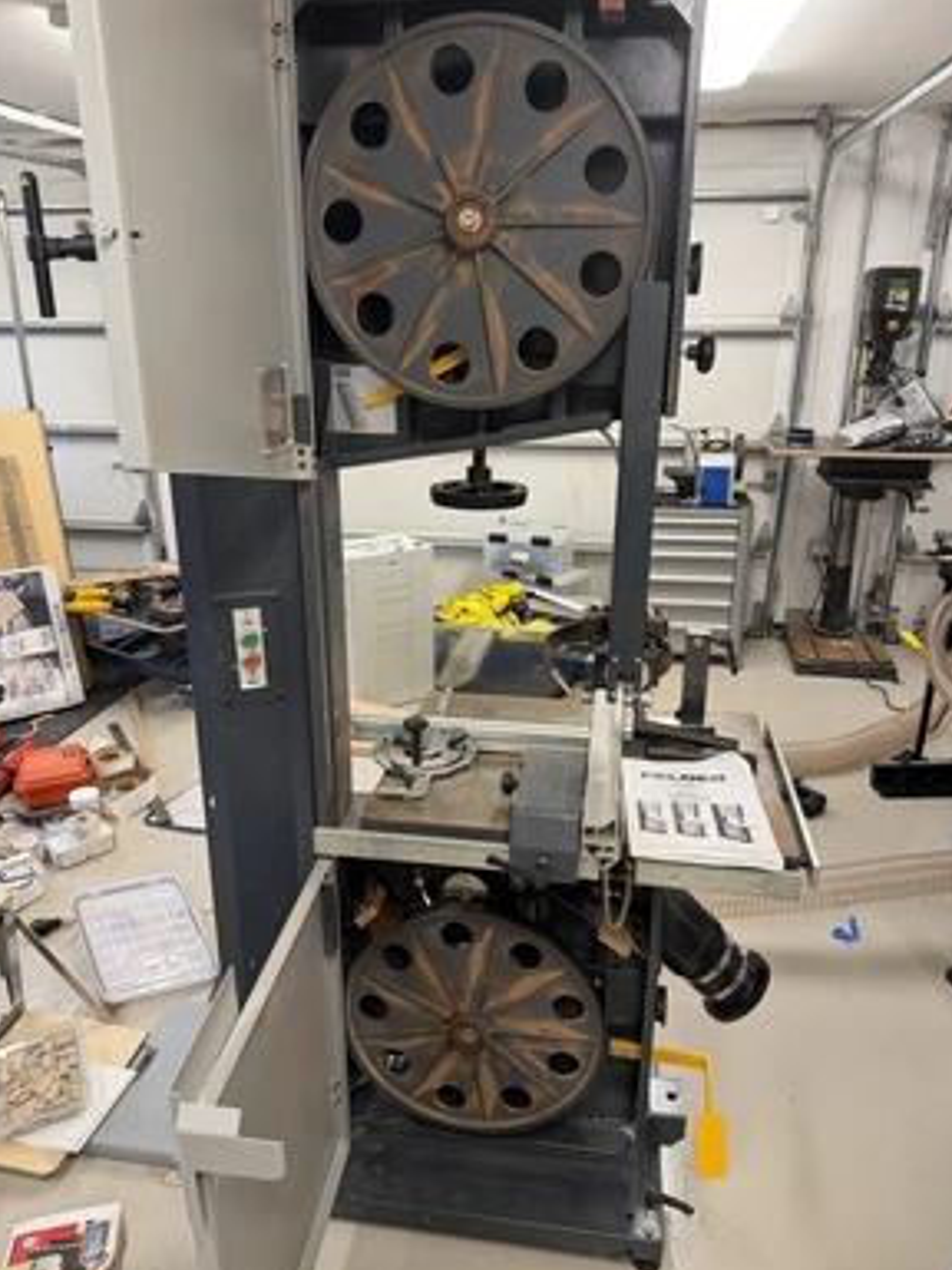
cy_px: 632
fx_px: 917
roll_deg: -1.1
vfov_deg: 69.4
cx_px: 476
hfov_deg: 54.9
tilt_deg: -18.9
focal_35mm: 25
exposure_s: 1/120
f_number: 1.78
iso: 200
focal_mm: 6.76
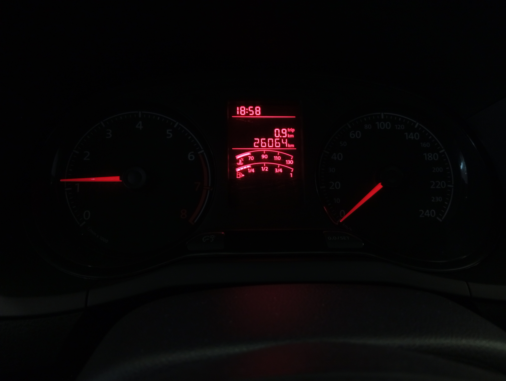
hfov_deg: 65.2
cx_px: 253
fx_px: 395
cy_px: 190
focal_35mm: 27
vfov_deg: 51.5
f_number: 1.8
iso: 197
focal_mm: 3.98
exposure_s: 1/30
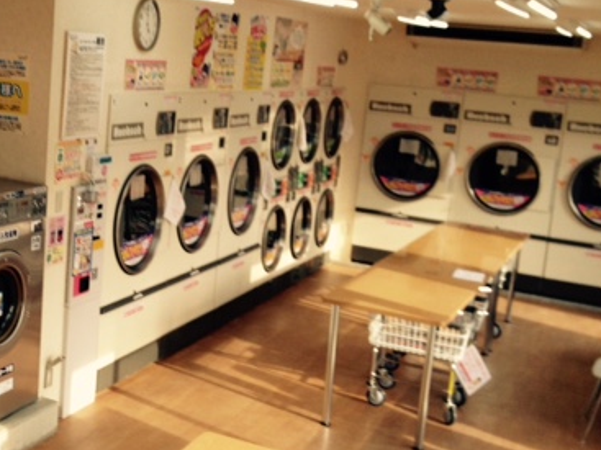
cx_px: 126
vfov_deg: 24.0
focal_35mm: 61
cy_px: 227
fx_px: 1059
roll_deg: -3.0
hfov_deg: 31.0
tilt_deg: -13.2
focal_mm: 4.28
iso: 50
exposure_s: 1/156
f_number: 2.4
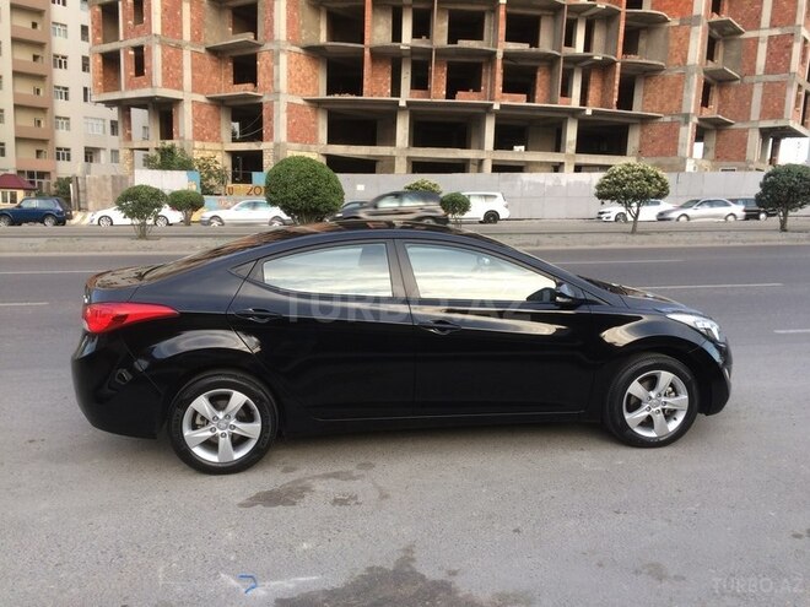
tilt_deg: -8.6
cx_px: 405
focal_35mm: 29
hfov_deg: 61.7
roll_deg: -1.6
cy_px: 304
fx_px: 679
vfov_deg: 48.2
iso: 40
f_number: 2.2
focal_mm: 4.15
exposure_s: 1/100
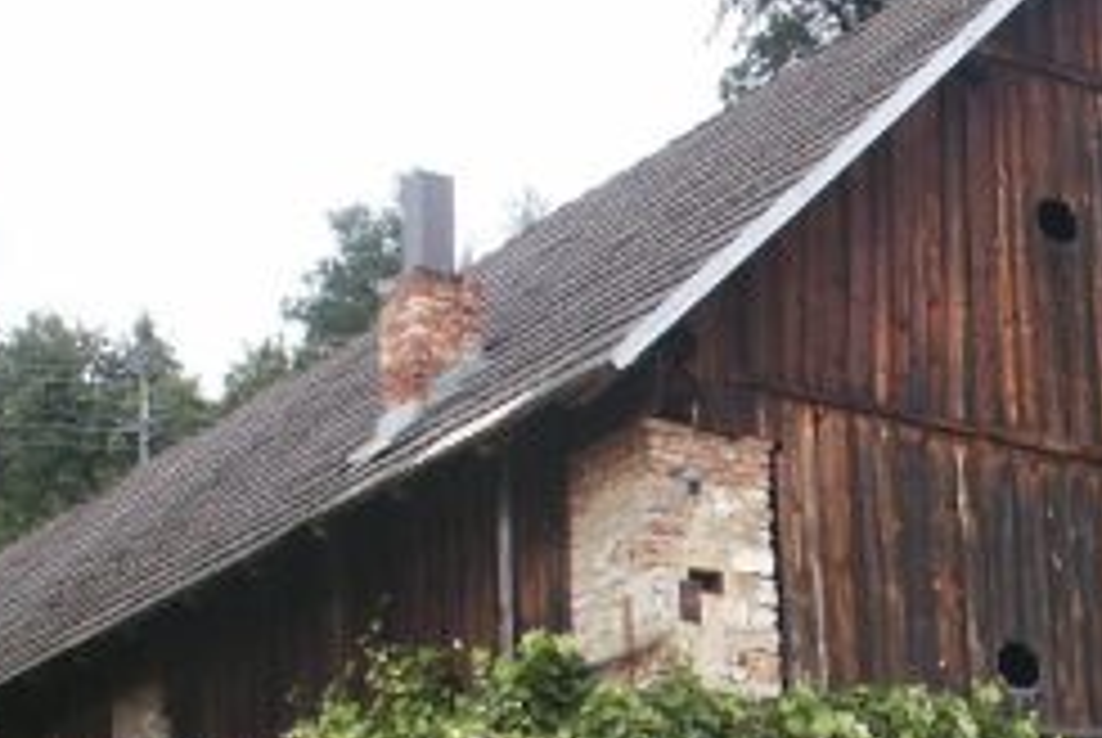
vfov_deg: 15.0
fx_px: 2728
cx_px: 994
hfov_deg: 22.3
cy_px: 810
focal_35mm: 89
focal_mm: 7.18
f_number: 6.7
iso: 64
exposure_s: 1/90
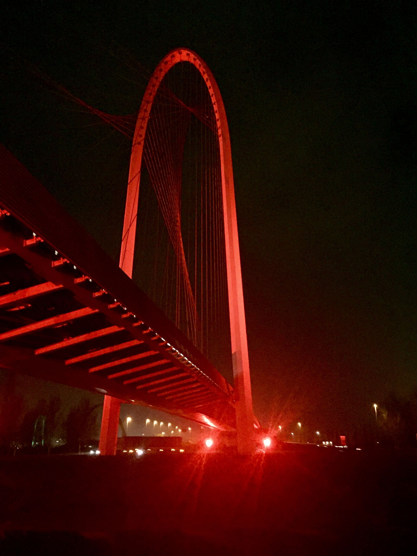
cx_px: 208
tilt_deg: +19.4
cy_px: 278
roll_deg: +1.0
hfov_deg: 48.2
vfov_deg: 61.7
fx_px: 466
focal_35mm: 29
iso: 2000
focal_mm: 4.15
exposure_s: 1/17
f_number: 2.2
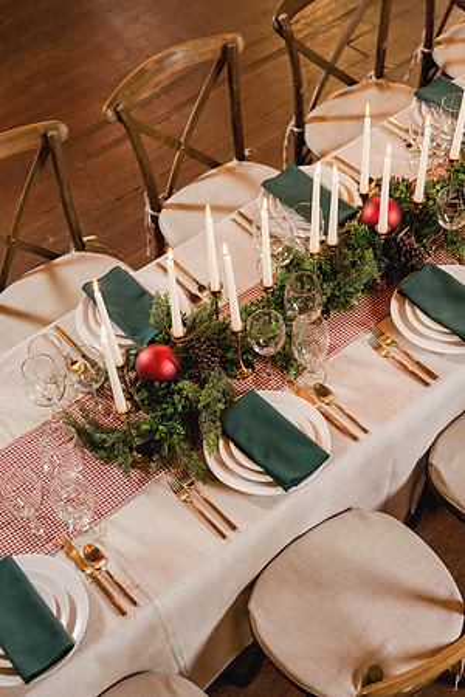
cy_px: 348
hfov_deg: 27.0
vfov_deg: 39.6
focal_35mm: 50
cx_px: 232
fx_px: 969
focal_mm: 50
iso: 400
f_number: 3.2
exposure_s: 1/80
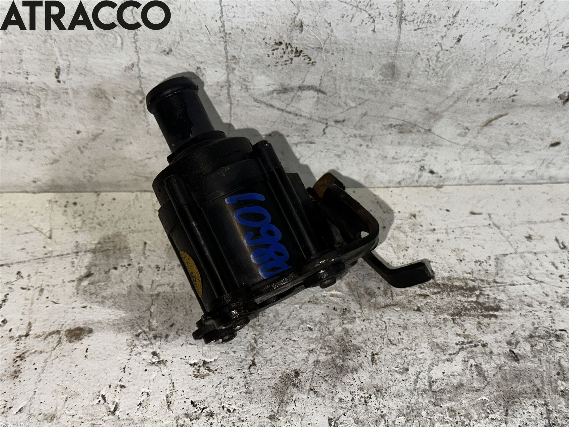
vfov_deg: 30.3
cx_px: 284
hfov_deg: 39.7
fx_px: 789
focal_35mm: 48
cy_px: 214
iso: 40
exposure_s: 1/361
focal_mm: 6.86
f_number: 1.78
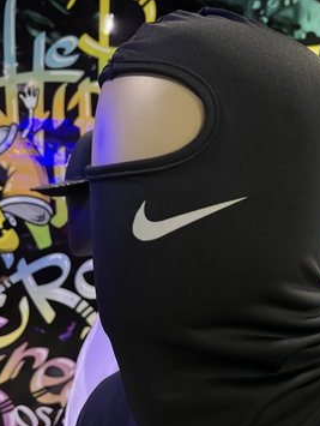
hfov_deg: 36.5
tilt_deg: -1.7
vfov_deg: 47.8
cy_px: 223
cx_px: 211
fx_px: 480
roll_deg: -1.9
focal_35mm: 39
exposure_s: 1/33
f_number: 1.5
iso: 400
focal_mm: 5.7
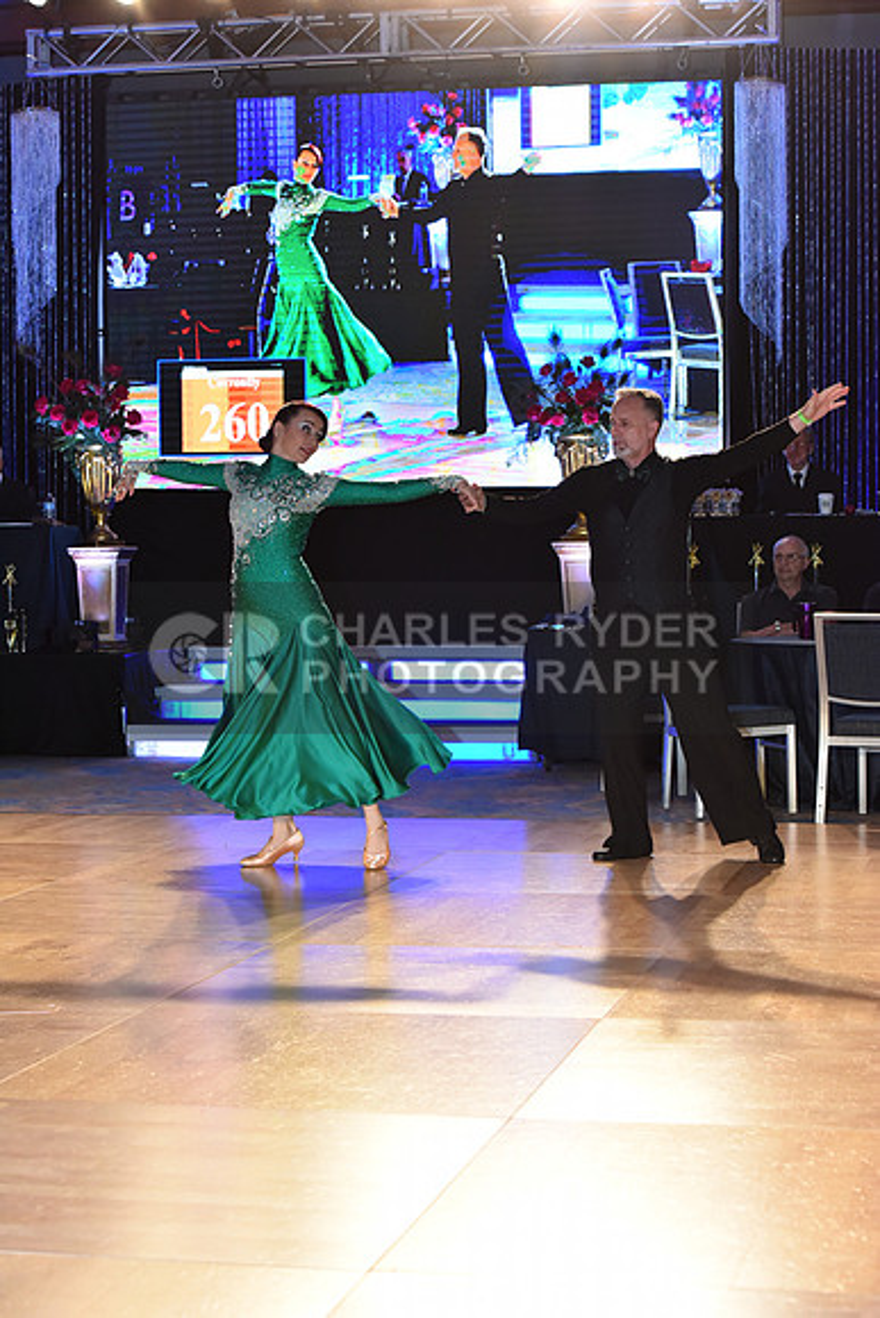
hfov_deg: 19.5
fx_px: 2565
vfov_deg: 28.8
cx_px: 440
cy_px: 659
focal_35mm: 70
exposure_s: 1/250
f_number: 5
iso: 2000
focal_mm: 70
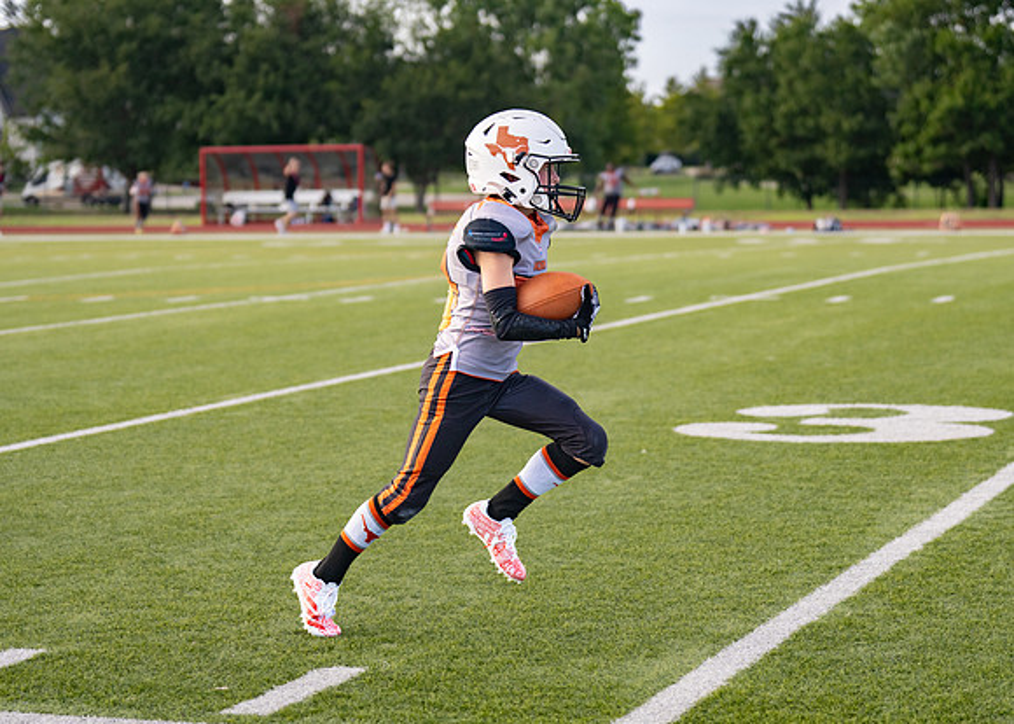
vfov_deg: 15.6
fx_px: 2647
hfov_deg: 21.7
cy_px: 420
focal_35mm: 92
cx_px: 506
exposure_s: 1/2500
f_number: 2.8
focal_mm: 70
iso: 320
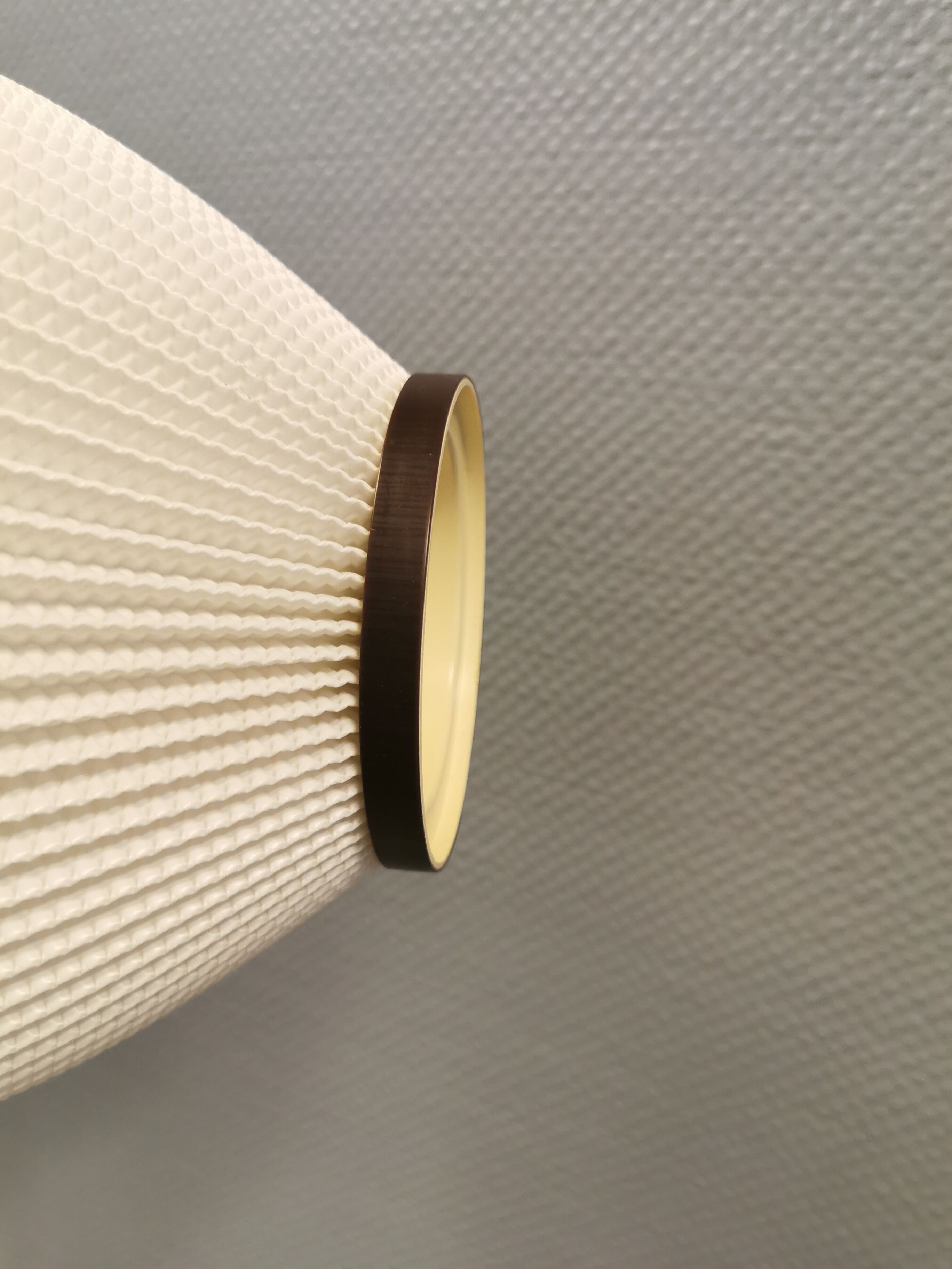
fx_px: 990
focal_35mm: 27
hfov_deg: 51.4
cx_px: 476
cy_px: 634
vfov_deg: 65.3
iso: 160
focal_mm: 5.56
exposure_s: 1/50
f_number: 1.6
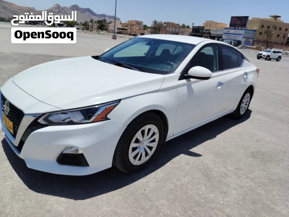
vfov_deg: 56.8
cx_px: 144
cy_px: 108
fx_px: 200
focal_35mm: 24
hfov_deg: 71.6
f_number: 1.75
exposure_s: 1/1910
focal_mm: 5.25
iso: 100
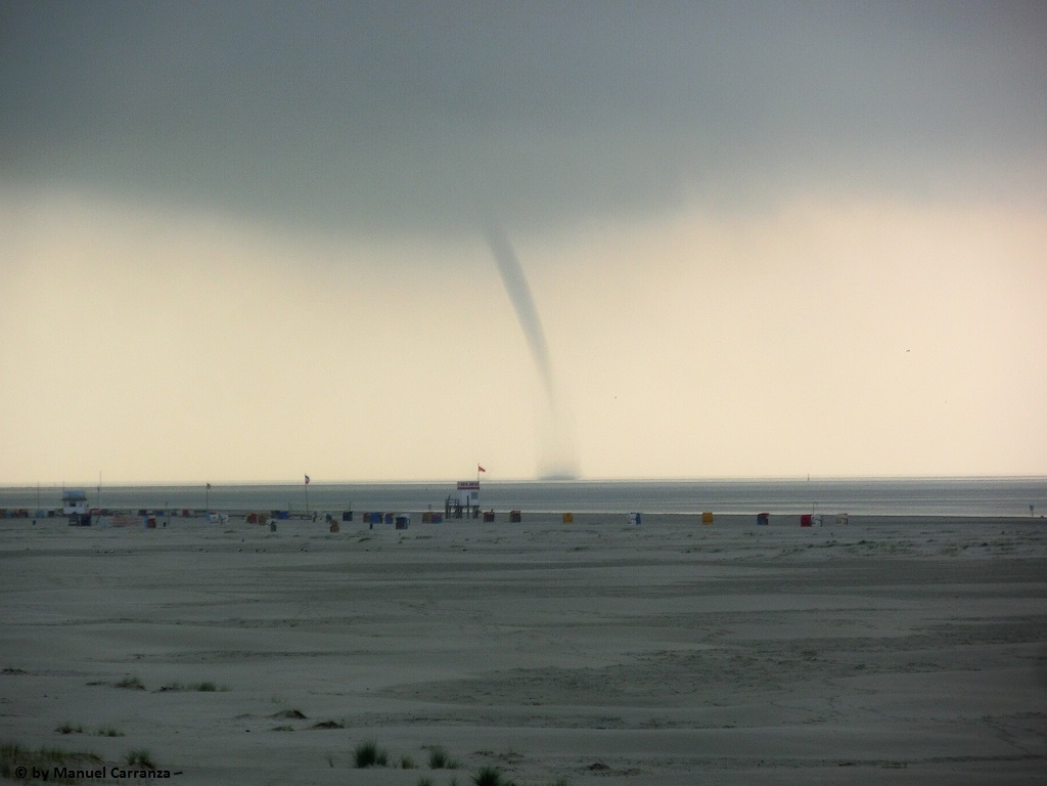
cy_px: 393
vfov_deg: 5.6
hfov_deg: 7.4
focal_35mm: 267
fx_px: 8076
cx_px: 524
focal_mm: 47.27
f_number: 5.8
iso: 100
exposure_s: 1/100
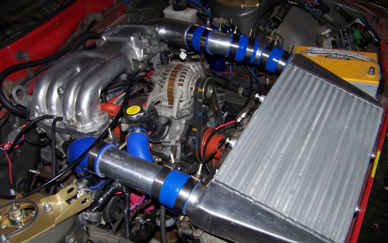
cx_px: 196
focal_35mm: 39
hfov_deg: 50.4
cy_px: 144
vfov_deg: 32.7
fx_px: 412
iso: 200
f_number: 2.8
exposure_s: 1/30
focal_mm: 5.85
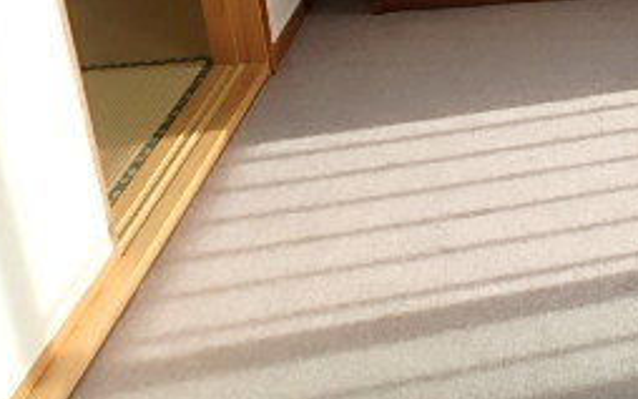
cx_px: 771
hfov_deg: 30.6
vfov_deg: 20.2
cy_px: -183
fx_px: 974
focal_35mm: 56
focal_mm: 3.7
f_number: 3.5
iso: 125
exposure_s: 1/80
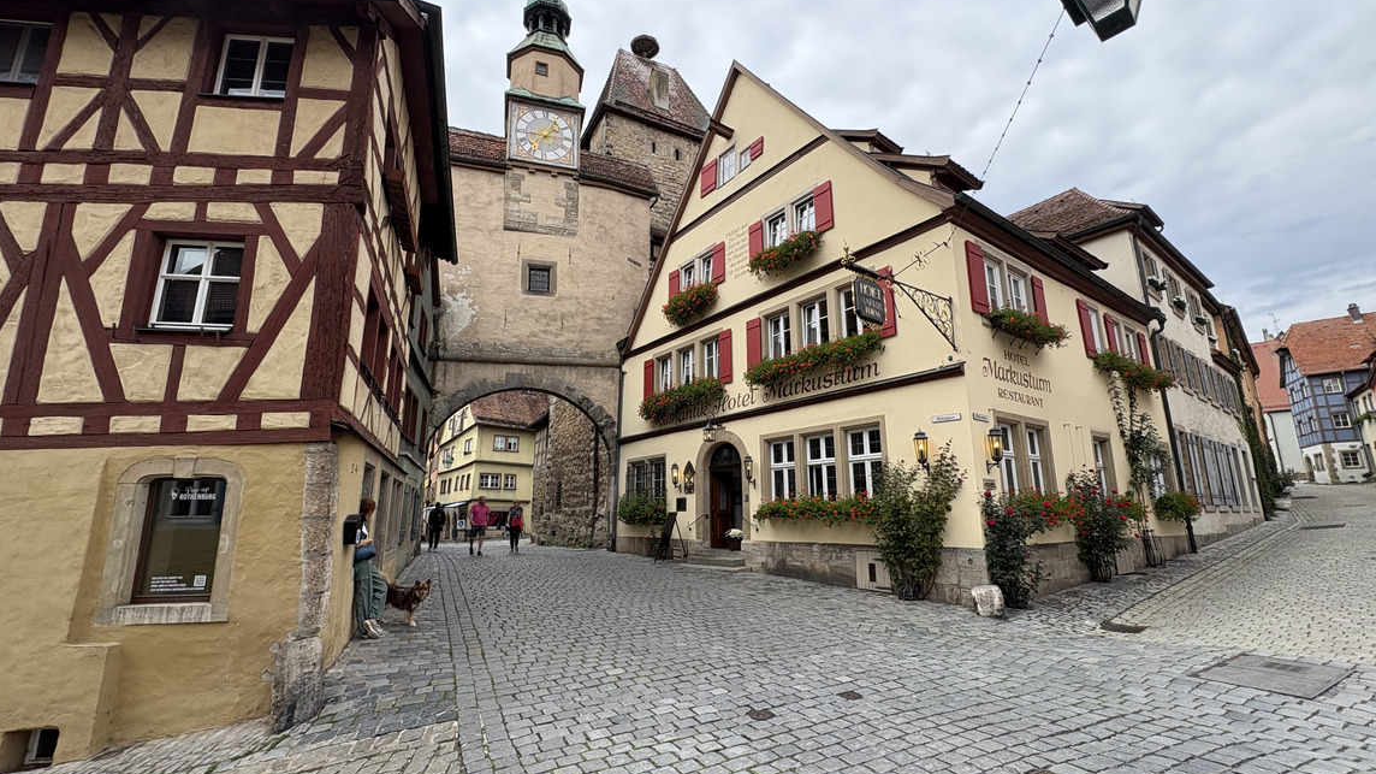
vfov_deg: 67.1
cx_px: 693
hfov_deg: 99.4
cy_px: 389
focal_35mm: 16
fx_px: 584
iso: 50
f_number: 2.2
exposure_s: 1/821
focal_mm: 2.22
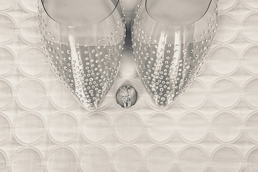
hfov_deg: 39.6
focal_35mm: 50
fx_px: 358
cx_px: 129
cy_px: 86
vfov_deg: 27.0
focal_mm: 50
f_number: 3.2
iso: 1250
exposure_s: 1/250
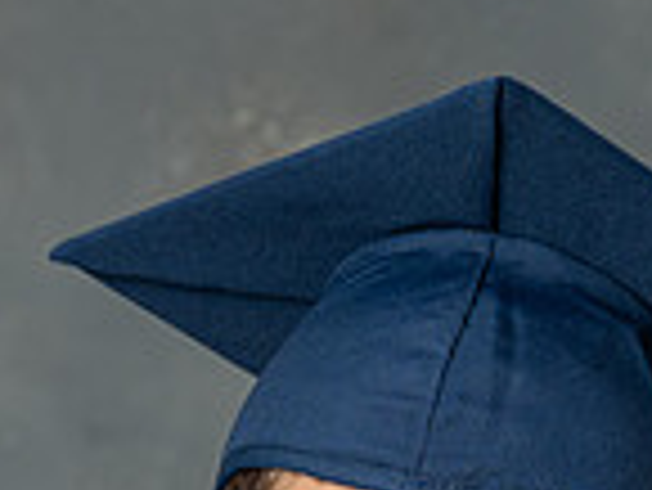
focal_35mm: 418
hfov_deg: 4.7
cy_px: 1168
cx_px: 304
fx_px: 7880
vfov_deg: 3.5
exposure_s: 1/200
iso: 200
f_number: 4
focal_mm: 61
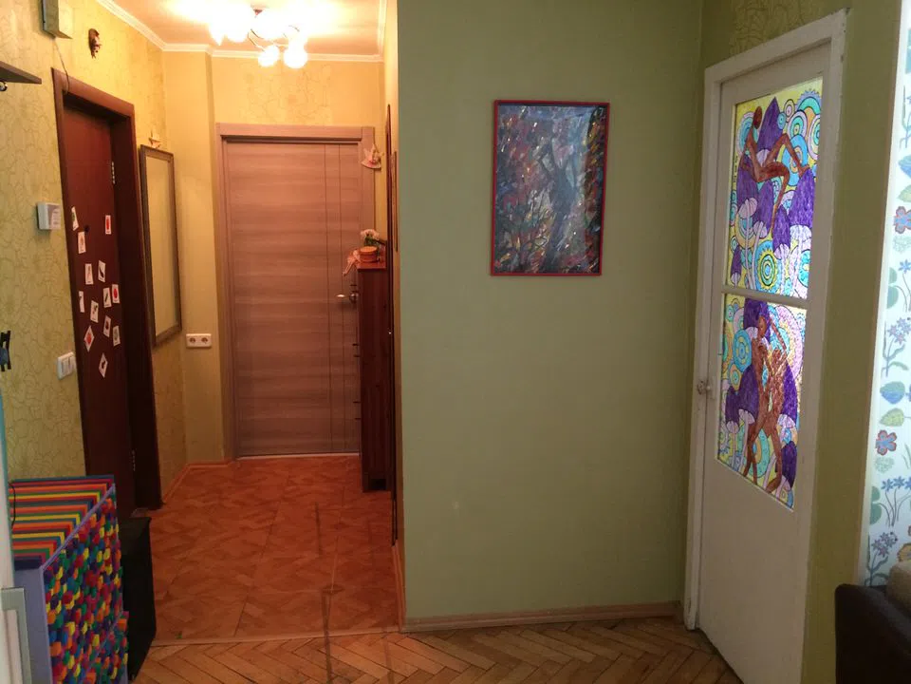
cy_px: 342
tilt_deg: -9.7
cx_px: 456
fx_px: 763
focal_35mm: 29
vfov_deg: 48.2
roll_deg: -0.3
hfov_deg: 61.7
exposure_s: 1/33
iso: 250
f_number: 2.2
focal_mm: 4.15
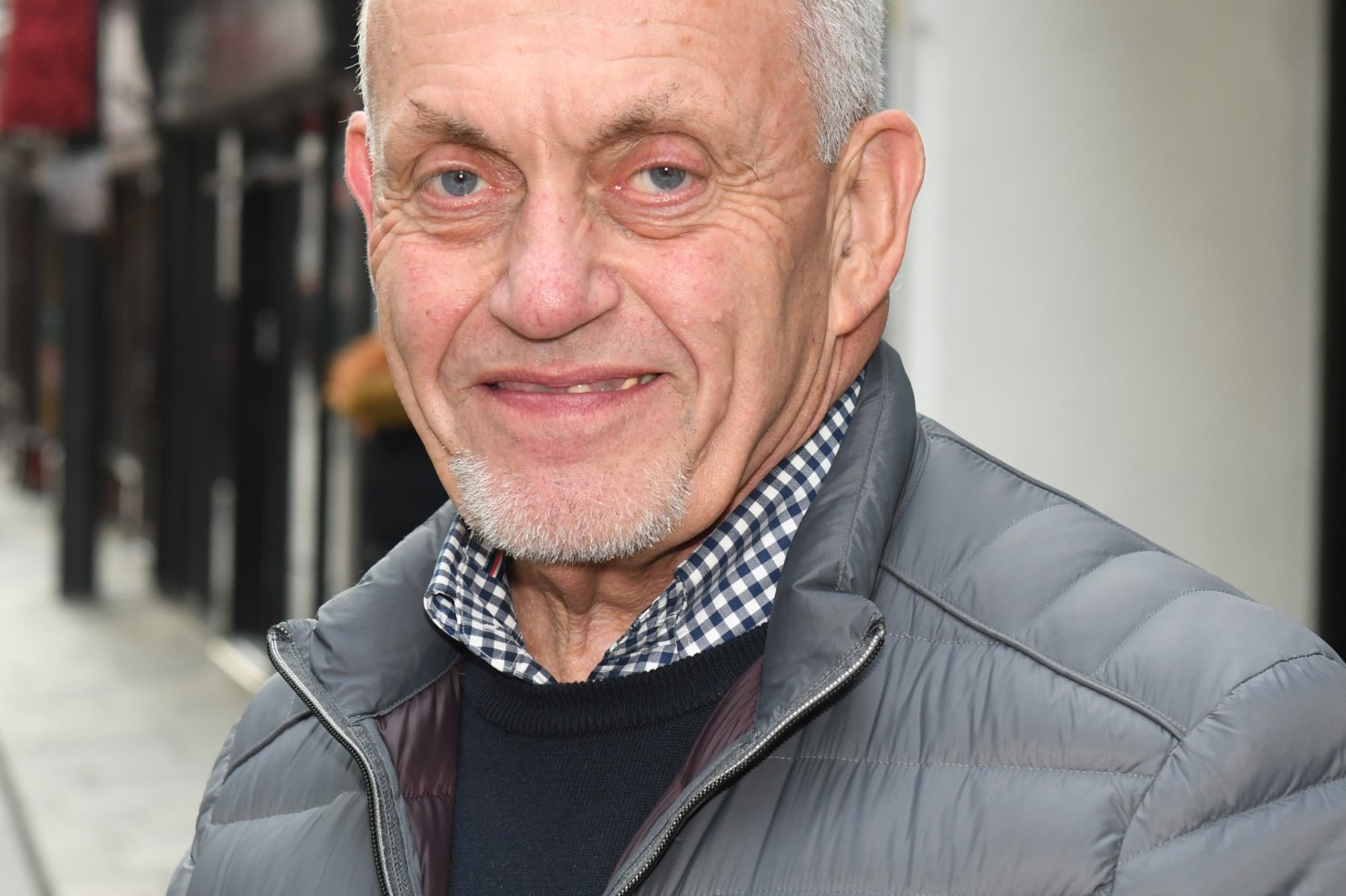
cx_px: 605
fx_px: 4522
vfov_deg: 11.3
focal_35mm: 121
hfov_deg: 16.9
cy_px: 364
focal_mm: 58
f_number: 4.5
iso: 800
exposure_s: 1/320
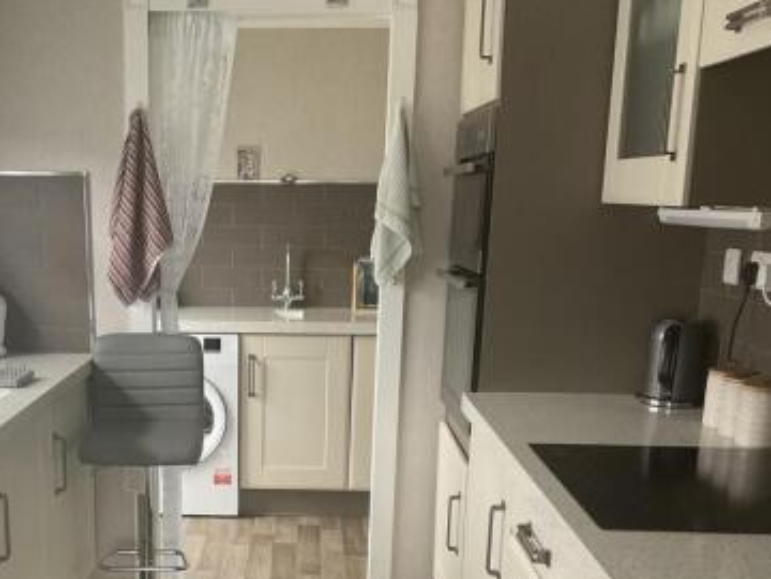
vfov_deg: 30.2
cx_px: 245
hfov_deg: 39.9
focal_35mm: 47
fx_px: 1047
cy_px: 462
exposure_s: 1/122
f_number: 1.8
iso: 50
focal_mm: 3
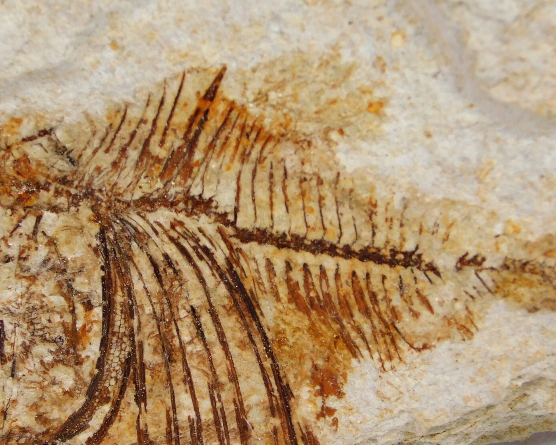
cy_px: 269
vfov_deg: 2.6
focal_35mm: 600
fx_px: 9873
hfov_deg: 3.2
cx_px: 218
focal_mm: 59.7
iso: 125
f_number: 5.8
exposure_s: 1/200
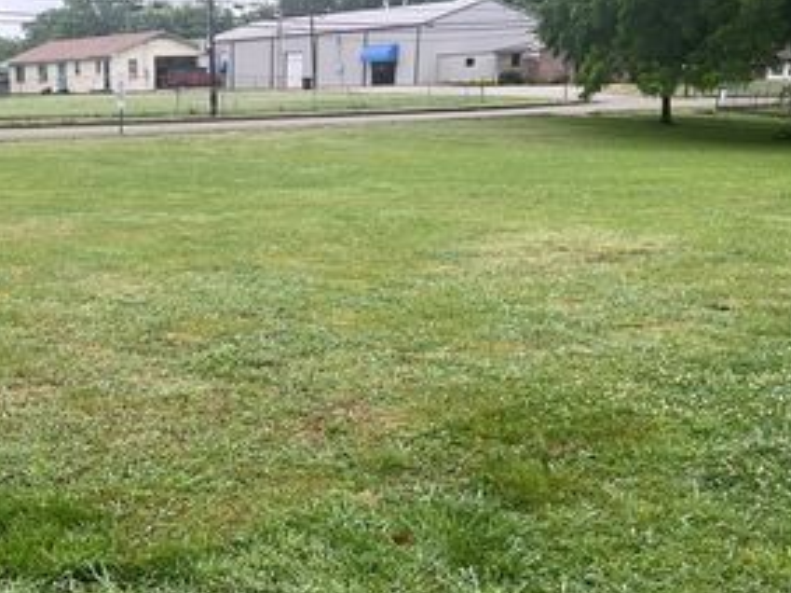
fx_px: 1051
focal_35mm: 46
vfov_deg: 31.1
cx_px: 129
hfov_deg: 39.2
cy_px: 418
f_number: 1.6
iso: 40
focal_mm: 5.1
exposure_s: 1/236
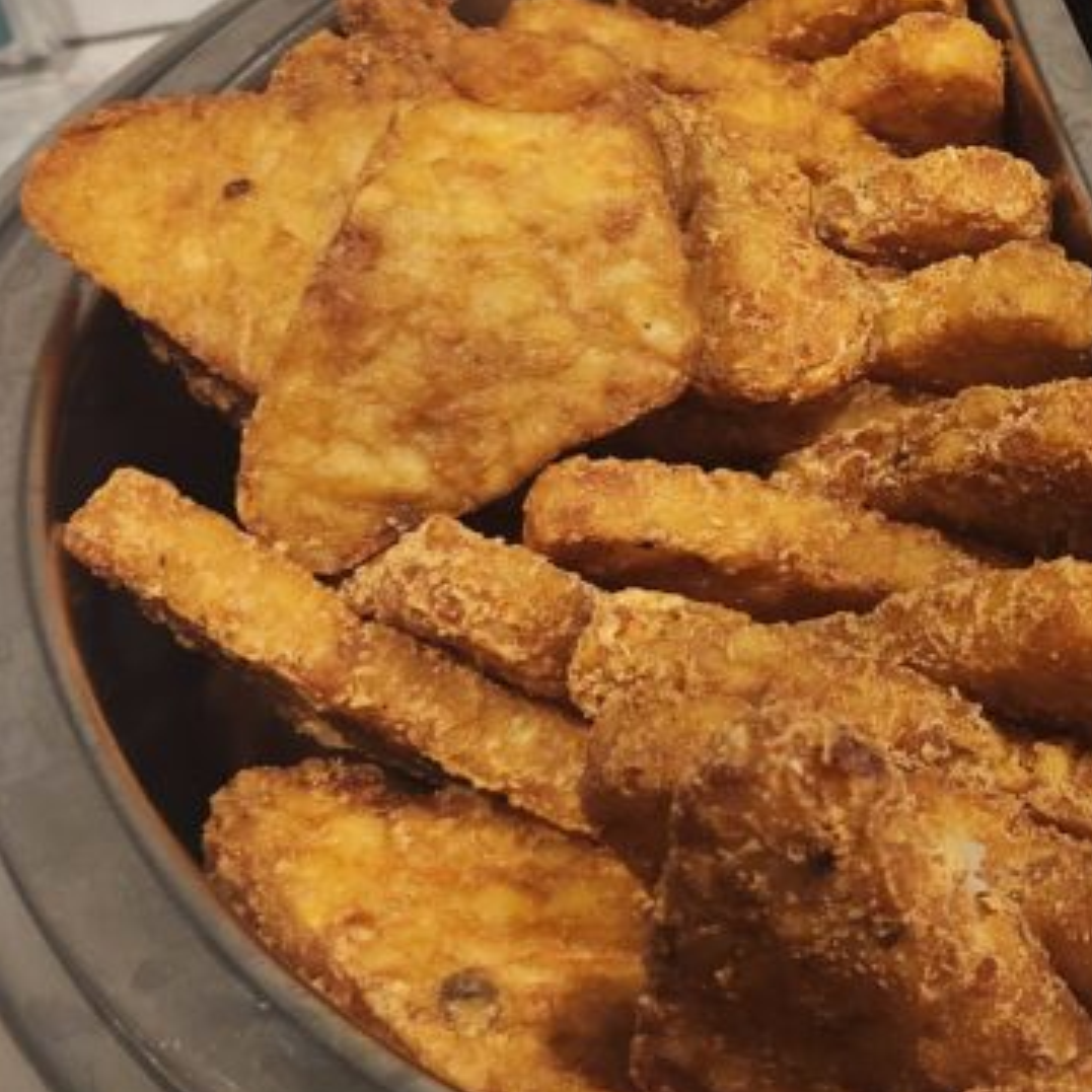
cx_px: 1141
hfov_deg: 27.5
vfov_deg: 29.4
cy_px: 405
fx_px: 2070
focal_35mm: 58
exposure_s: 1/100
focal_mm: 5.4
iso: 200
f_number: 1.8
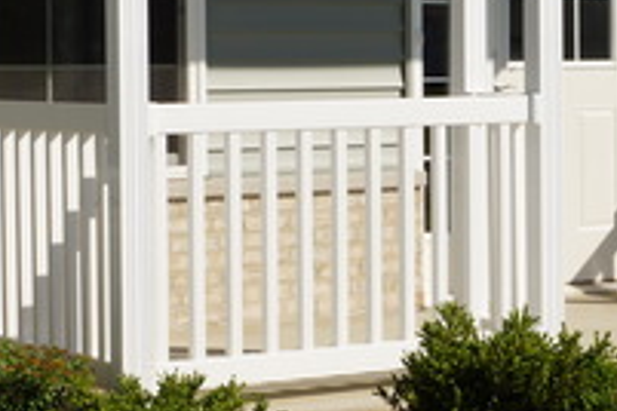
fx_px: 2296
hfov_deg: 15.0
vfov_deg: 10.2
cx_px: 611
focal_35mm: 134
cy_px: 72
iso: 100
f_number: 16
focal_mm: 28
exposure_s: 1/160
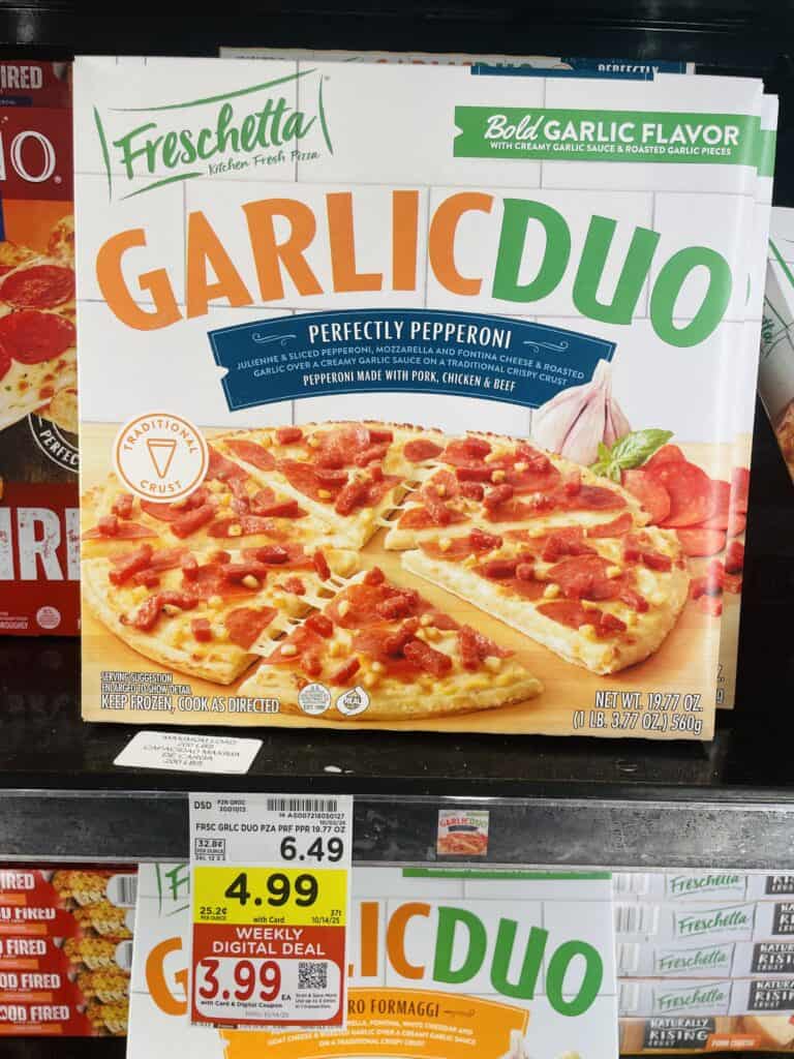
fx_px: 795
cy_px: 530
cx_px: 397
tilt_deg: -14.2
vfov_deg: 67.3
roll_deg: -1.8
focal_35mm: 26
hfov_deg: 53.1
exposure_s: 1/120
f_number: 1.6
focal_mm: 4.2
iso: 64
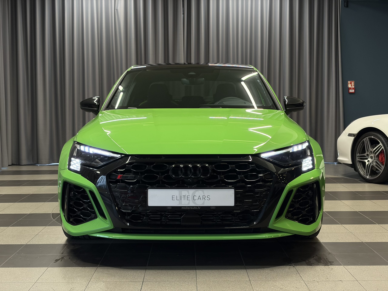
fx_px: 583
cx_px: 194
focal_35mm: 52
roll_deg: +0.6
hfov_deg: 36.8
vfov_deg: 28.0
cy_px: 146
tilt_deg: -3.7
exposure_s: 1/163
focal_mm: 5.96
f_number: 1.6
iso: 100
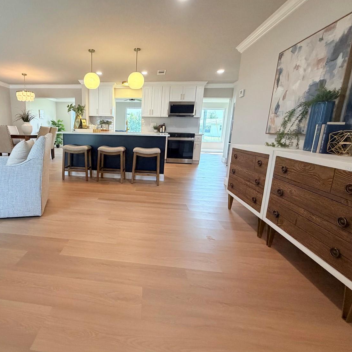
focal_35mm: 18
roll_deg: -1.6
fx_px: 207
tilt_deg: -10.9
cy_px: 169
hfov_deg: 78.3
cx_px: 120
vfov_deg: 80.7
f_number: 2.2
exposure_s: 1/120
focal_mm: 2.22
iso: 320
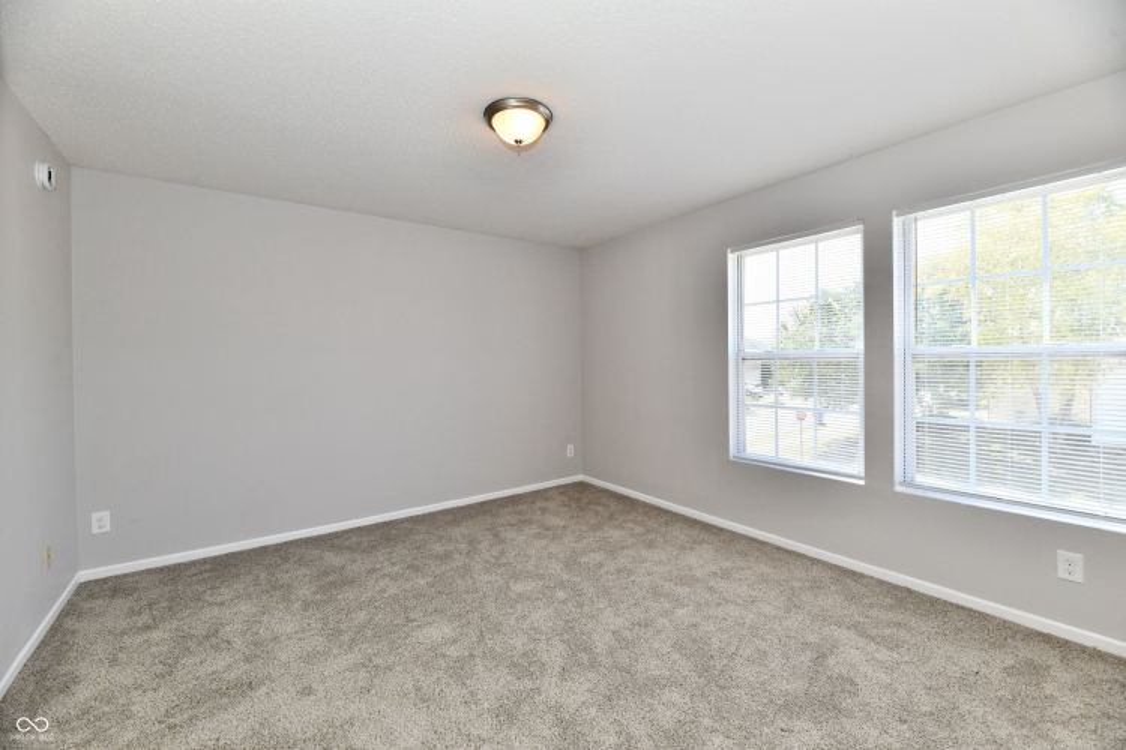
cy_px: 375
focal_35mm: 14
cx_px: 563
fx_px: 438
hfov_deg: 104.3
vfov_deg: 81.2
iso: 640
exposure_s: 1/250
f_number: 8
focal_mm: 14
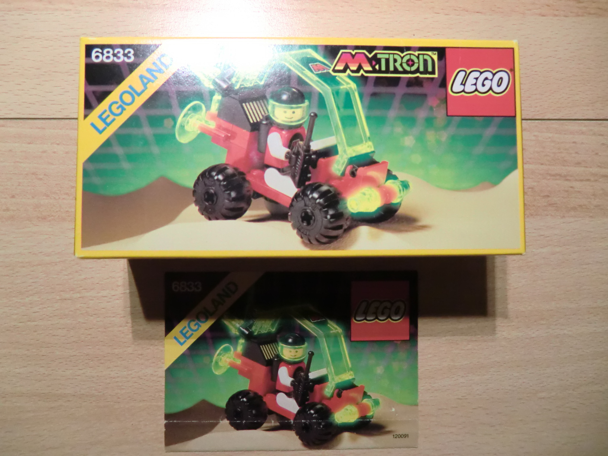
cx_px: 304
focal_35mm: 24
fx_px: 422
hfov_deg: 71.6
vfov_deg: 56.8
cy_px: 228
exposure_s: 1/50
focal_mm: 4.3
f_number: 3.2
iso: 800
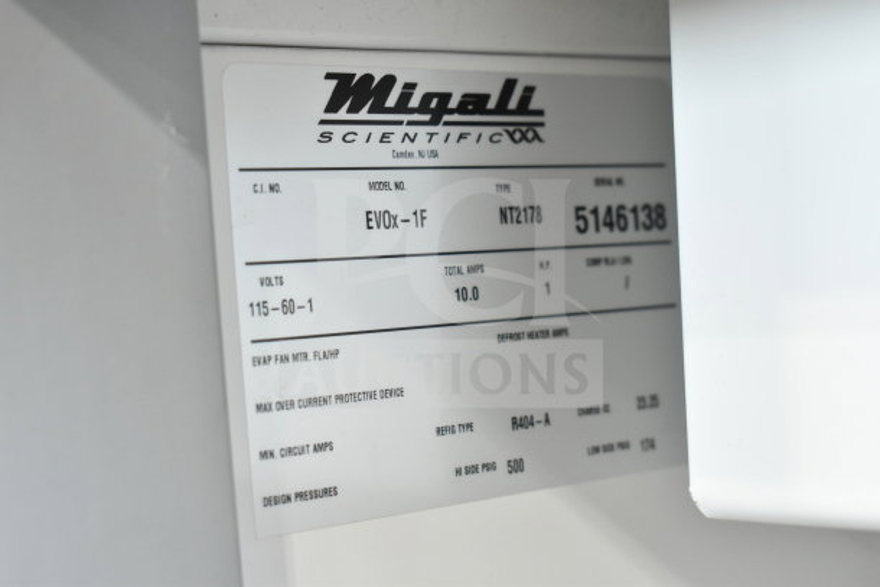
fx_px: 1540
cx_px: 440
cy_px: 294
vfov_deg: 21.6
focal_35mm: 63
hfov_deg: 31.9
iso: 1800
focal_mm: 42
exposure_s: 1/60
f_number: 5
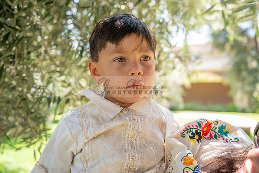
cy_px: 86
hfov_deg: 55.8
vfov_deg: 38.9
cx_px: 130
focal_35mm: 34
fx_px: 245
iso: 320
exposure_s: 1/400
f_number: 3.2
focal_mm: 34
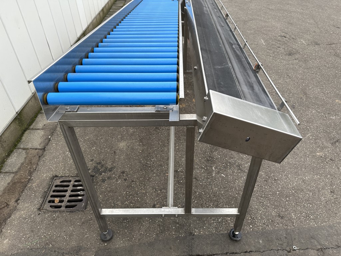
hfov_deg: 71.6
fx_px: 236
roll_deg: +0.8
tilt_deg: -38.3
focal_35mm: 24
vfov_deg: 56.8
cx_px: 170
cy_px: 128
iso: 160
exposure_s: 1/121
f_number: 1.78
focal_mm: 6.86
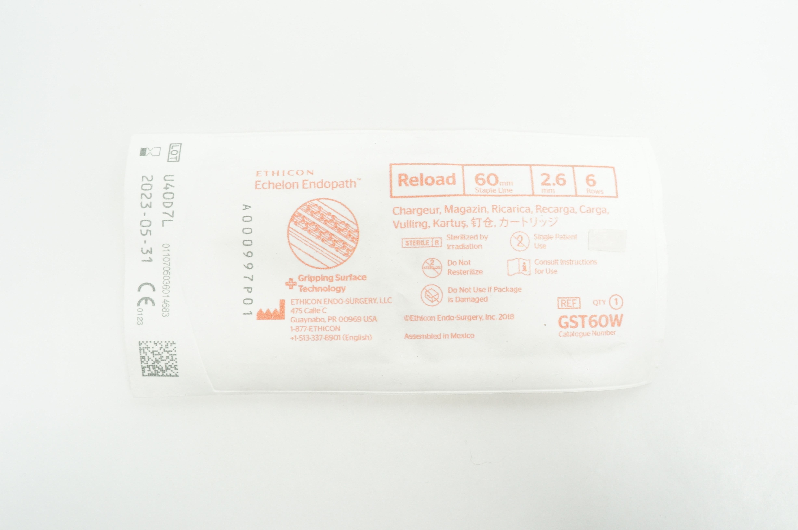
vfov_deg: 43.5
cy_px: 265
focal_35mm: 30
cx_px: 399
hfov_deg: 62.0
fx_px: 664
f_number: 9
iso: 400
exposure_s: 1/15
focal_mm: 20
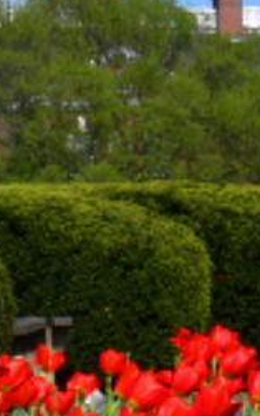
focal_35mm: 321
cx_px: 116
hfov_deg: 4.1
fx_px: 3637
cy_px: 173
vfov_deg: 6.5
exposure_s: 1/400
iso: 80
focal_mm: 16.1
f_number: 6.3
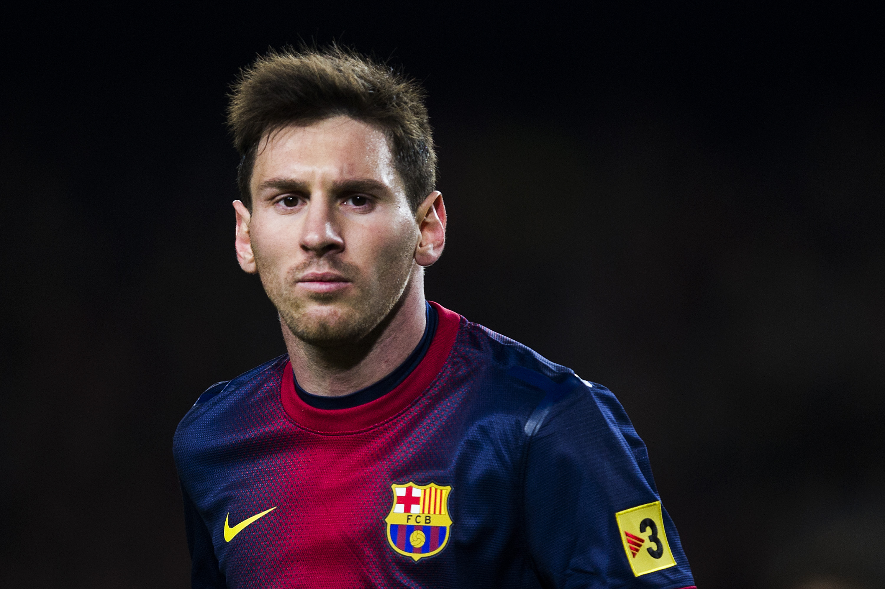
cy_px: 294
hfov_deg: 5.2
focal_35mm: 400
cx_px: 442
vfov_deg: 3.4
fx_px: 9828
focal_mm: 400
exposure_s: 1/1250
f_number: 2.8
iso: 1600
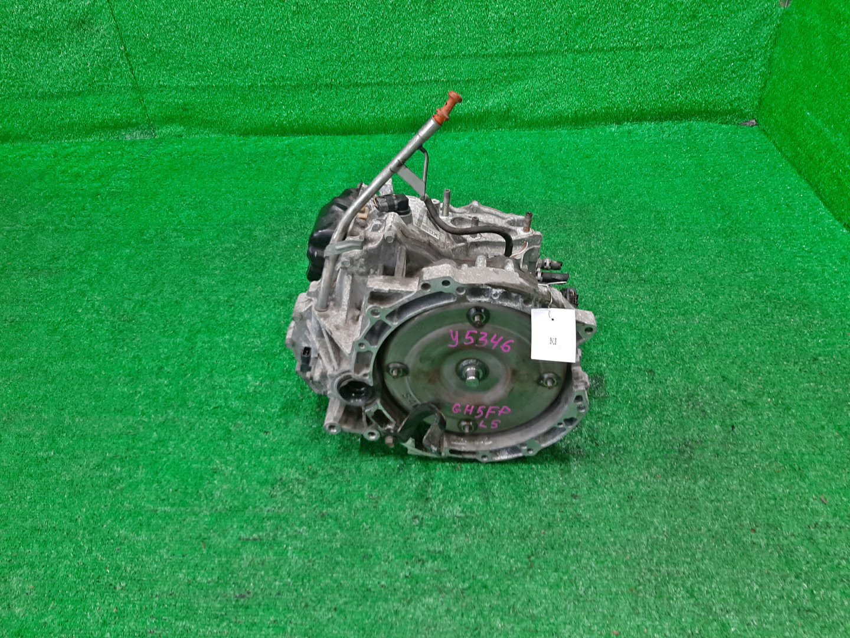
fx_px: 638
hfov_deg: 67.3
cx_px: 425
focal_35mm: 26
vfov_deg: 53.1
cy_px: 319
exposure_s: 1/50
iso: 113
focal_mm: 3.93
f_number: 1.7
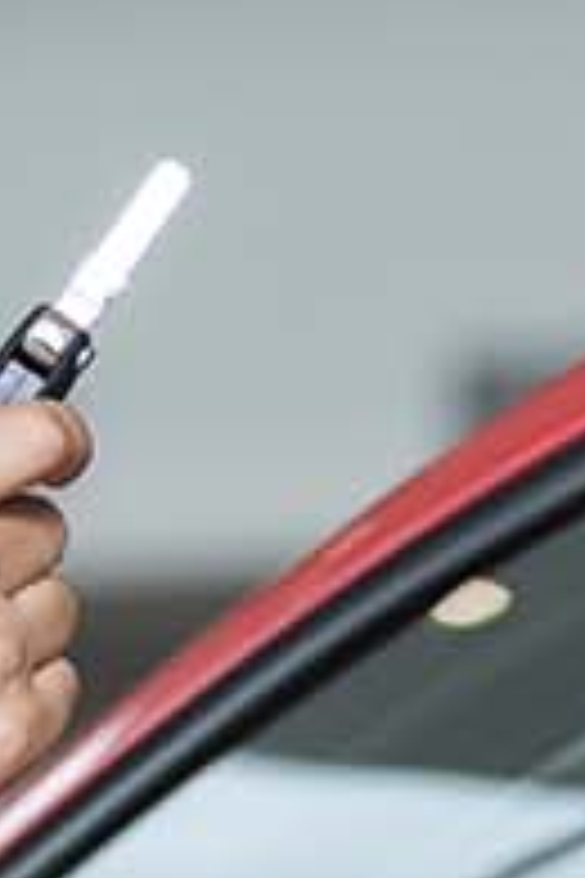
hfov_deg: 2.7
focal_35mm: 516
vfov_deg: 4.0
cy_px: 477
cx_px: -9
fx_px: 12577
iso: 100
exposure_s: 1/250
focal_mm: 70
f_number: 2.8
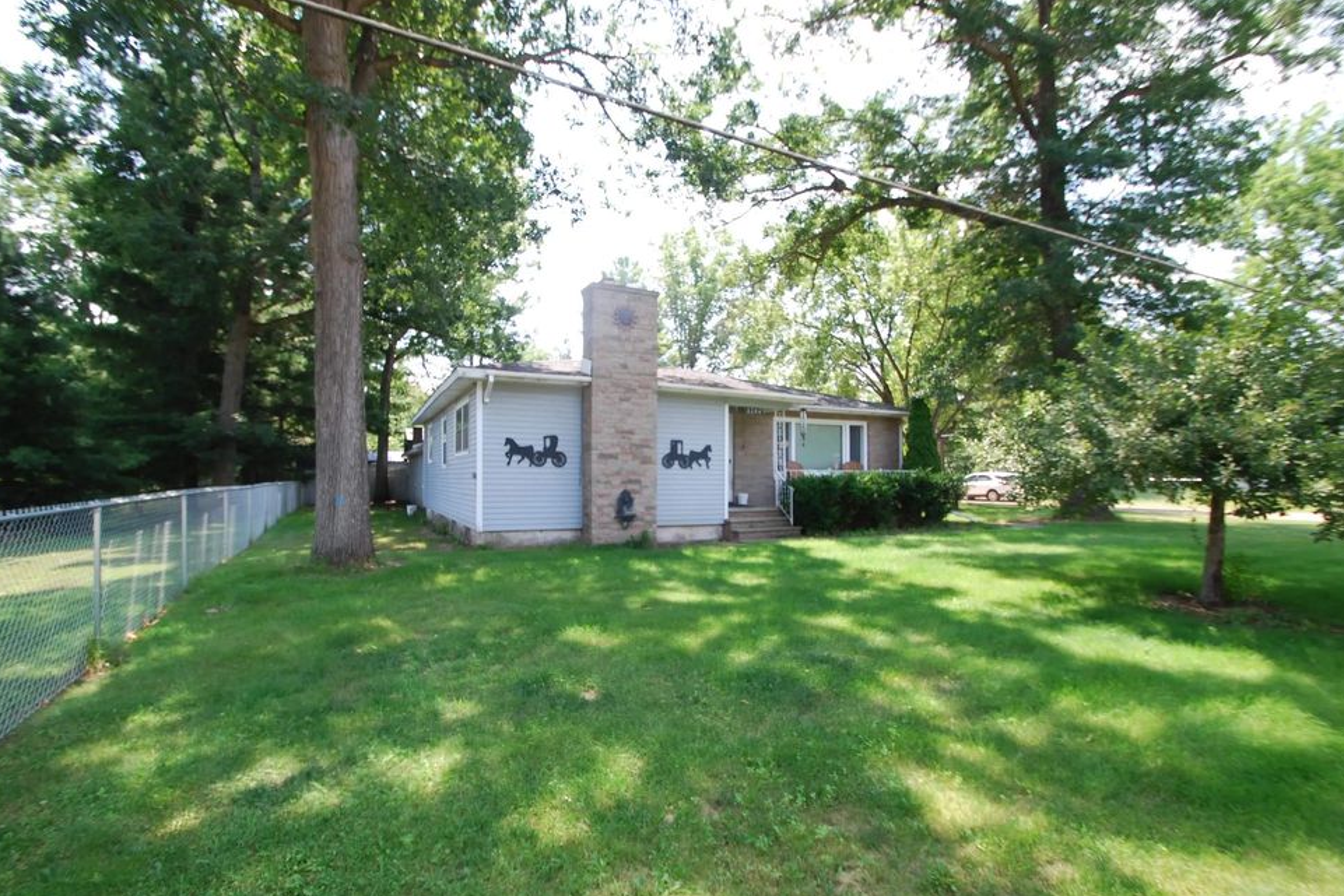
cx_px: 681
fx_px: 597
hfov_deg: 96.7
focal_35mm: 16
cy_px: 476
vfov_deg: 73.7
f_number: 5.6
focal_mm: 10
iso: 180
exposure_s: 1/125
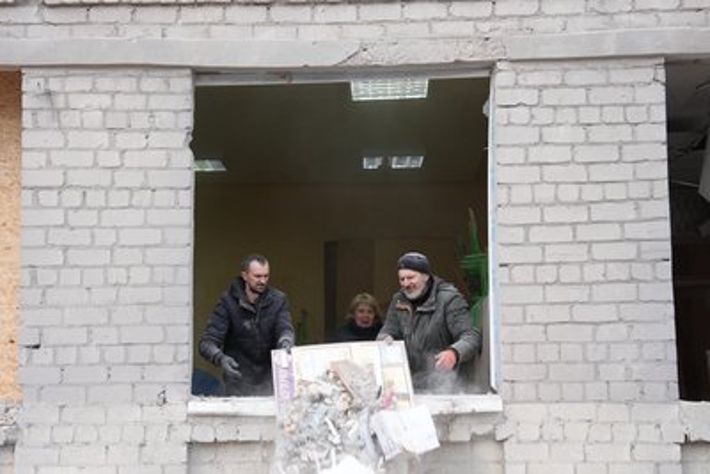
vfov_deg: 19.5
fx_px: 1381
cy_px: 237
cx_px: 355
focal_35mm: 70
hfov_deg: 28.8
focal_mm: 70
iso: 320
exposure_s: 1/160
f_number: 4
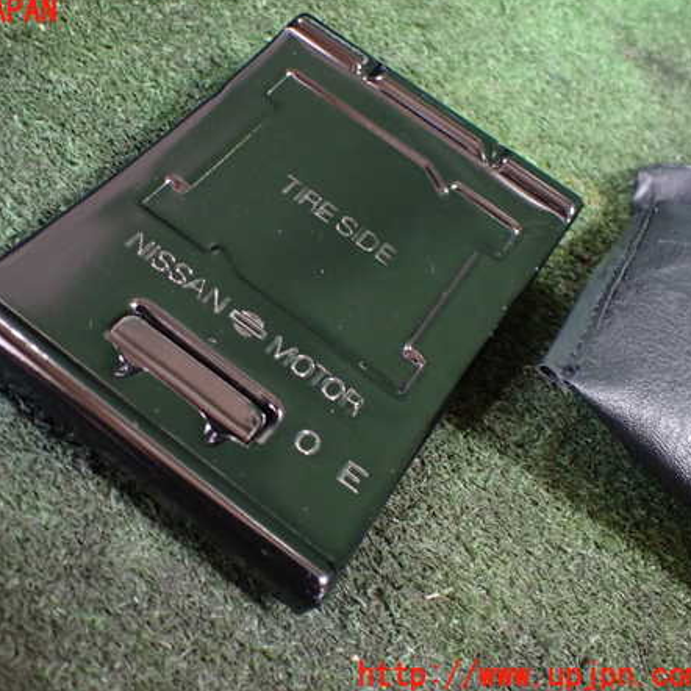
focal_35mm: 36
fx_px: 813
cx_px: 242
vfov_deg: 46.0
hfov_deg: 45.5
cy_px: 344
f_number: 2.3
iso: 800
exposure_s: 1/40
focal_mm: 5.4
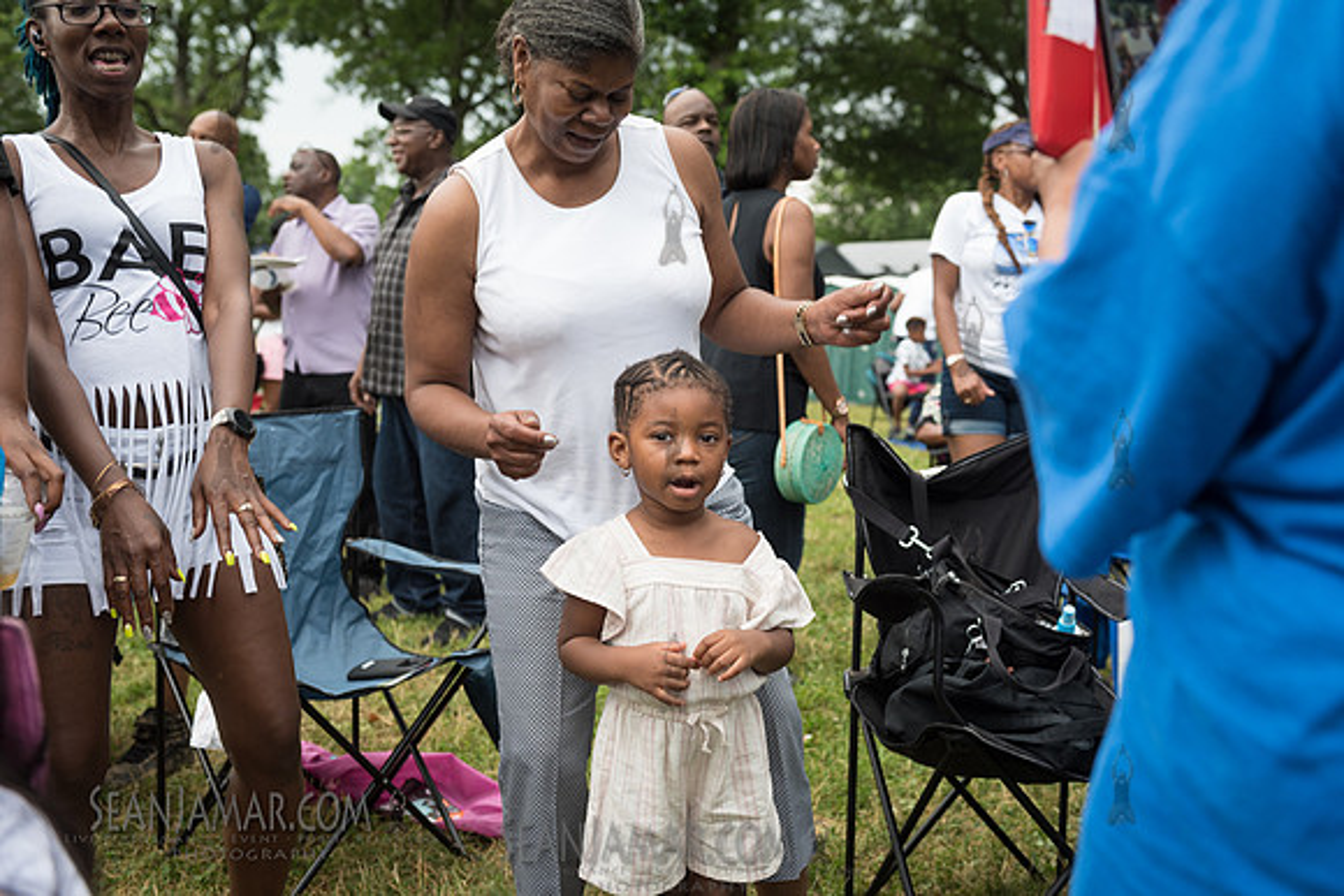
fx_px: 1494
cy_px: 448
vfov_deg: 33.4
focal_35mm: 40
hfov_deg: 48.4
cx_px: 672
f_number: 4
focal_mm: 40
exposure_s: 1/250
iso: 500
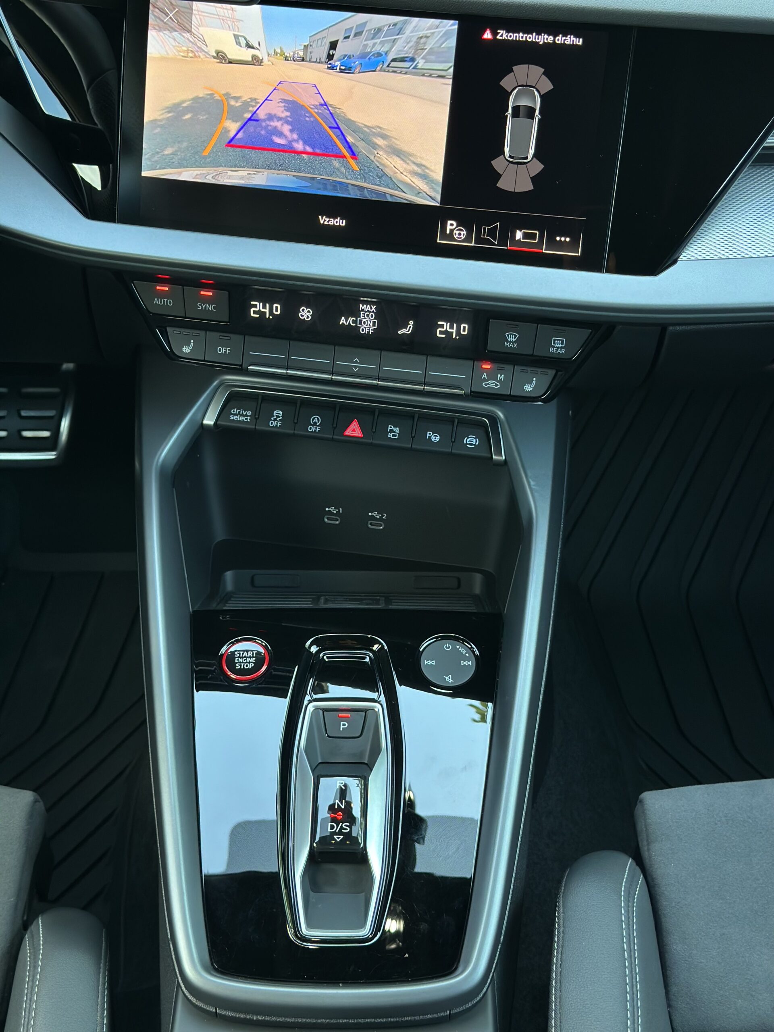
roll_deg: -0.7
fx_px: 1431
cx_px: 387
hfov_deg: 30.3
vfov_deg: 39.7
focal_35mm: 48
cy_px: 516
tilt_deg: -41.9
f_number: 1.78
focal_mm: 6.86
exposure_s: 1/121
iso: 100
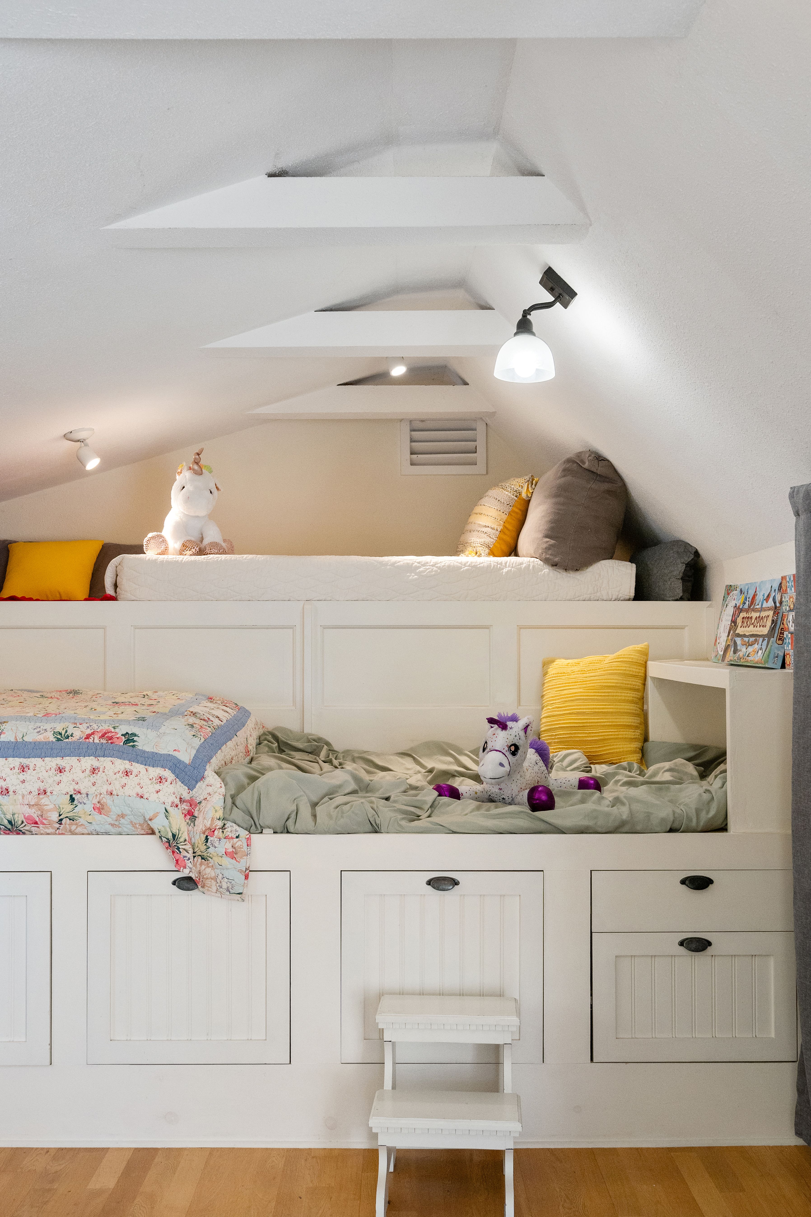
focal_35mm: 36
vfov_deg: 53.1
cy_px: 608
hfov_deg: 36.9
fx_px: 1217
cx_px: 406
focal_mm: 24
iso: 400
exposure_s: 1/80
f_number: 7.1
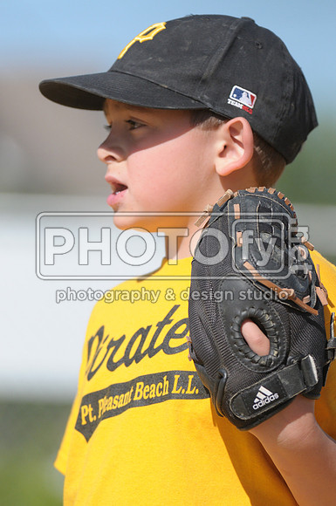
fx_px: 4633
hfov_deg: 4.2
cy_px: 253
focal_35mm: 330
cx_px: 168
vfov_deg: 6.3
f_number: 4
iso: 640
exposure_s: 1/5000
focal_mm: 220
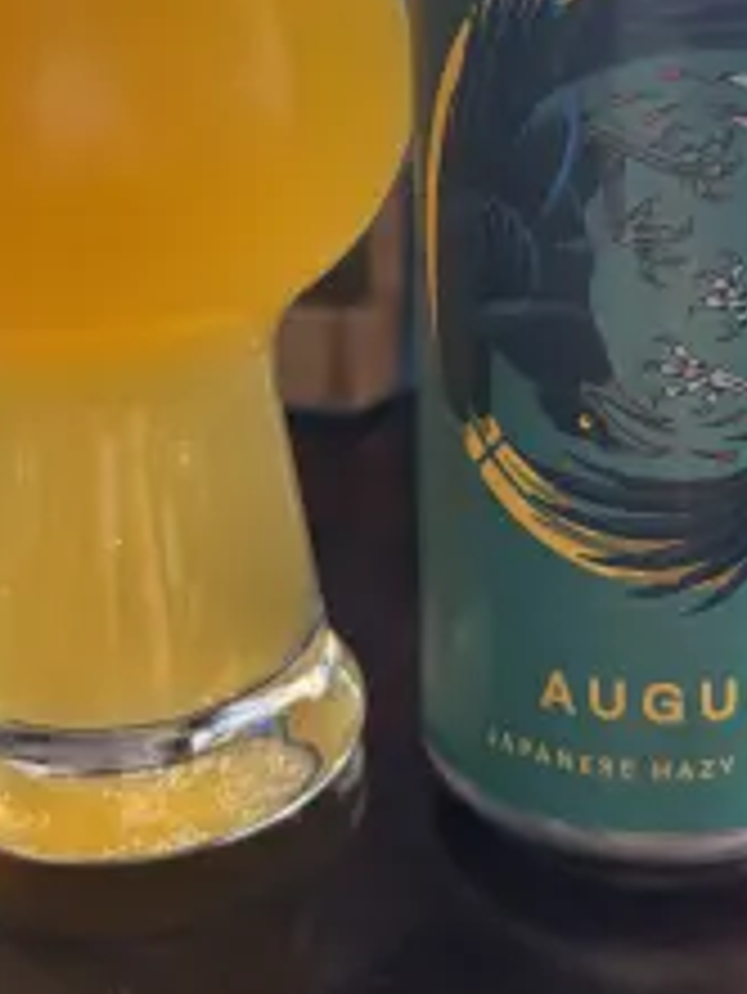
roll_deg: -1.8
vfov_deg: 39.2
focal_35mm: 47
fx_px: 1351
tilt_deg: -11.6
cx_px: 454
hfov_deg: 30.8
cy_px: 234
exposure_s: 1/65
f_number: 1.6
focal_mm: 5.96
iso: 125
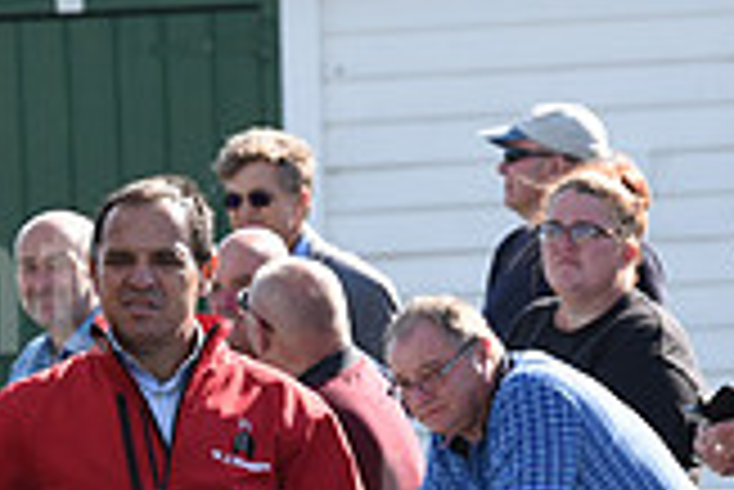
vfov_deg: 2.5
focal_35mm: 550
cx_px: -171
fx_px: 11224
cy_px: 573
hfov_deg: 3.7
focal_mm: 155
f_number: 6.3
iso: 500
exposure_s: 1/800
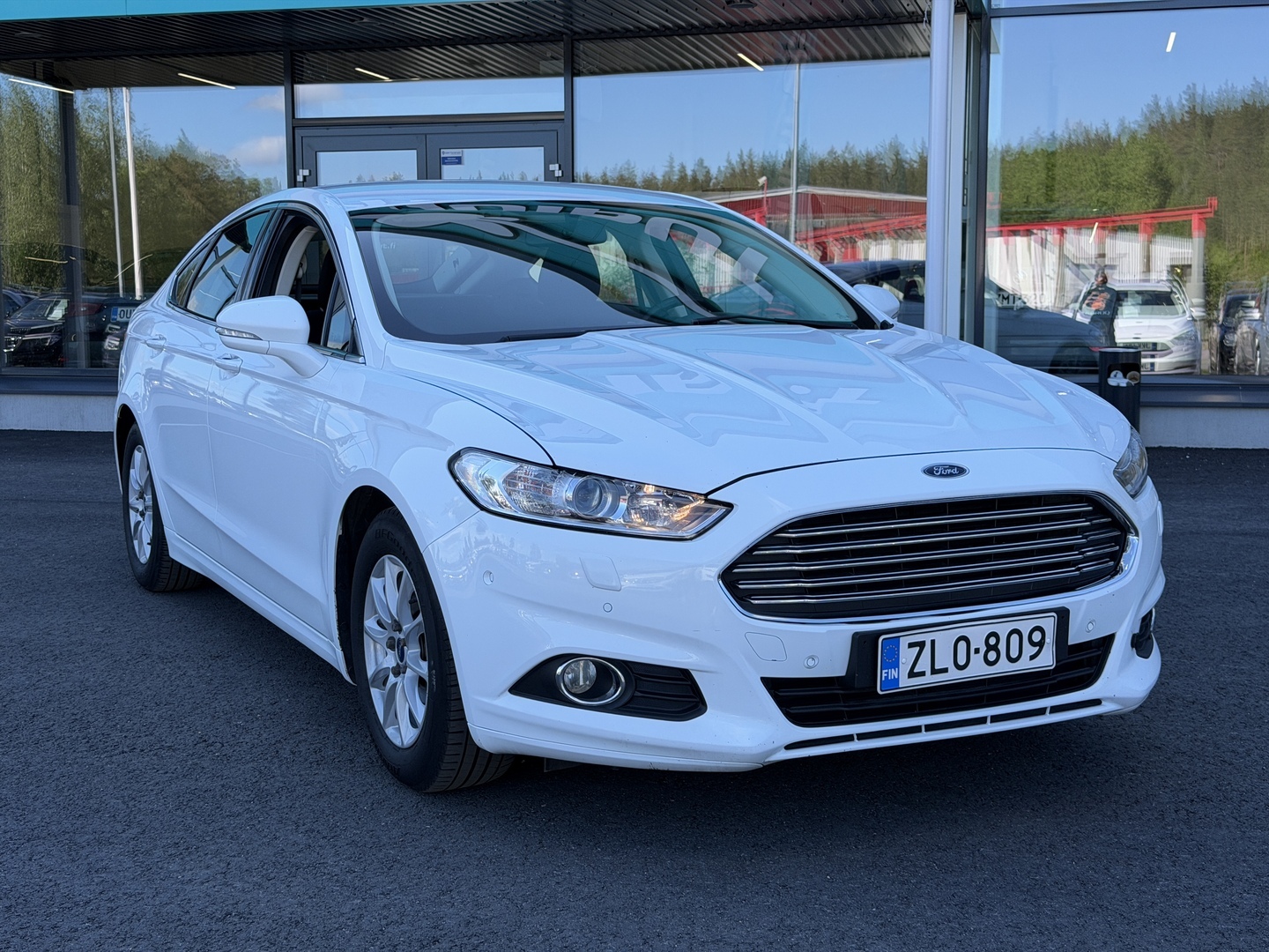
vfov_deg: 30.3
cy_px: 476
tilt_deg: -5.7
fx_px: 1760
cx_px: 634
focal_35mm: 48
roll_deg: -0.2
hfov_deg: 39.7
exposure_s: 1/1456
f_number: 1.78
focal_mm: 6.76
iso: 64
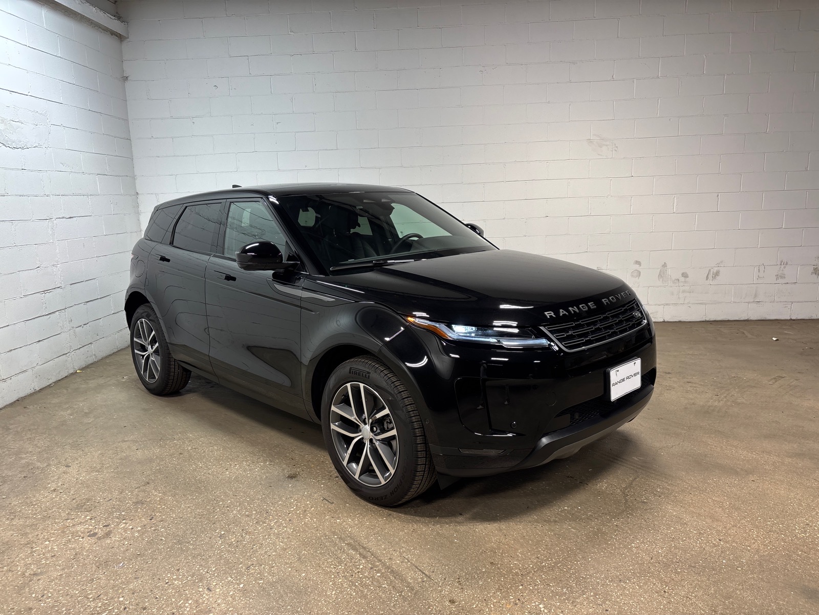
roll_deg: -0.4
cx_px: 410
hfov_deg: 67.3
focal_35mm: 26
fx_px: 615
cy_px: 308
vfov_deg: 53.1
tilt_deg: -9.0
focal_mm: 5.96
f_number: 1.6
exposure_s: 1/166
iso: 40
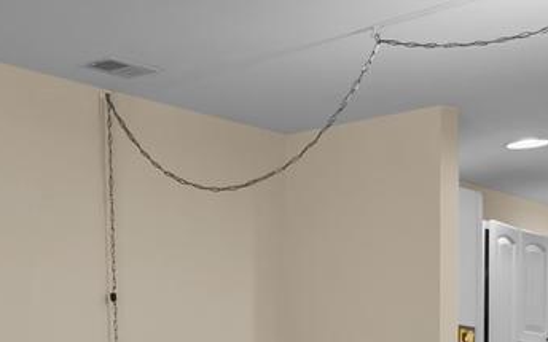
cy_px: 513
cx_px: -621
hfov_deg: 15.1
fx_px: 1574
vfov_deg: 11.9
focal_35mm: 105
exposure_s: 1/2
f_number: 6.3
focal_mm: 11.6
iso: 200
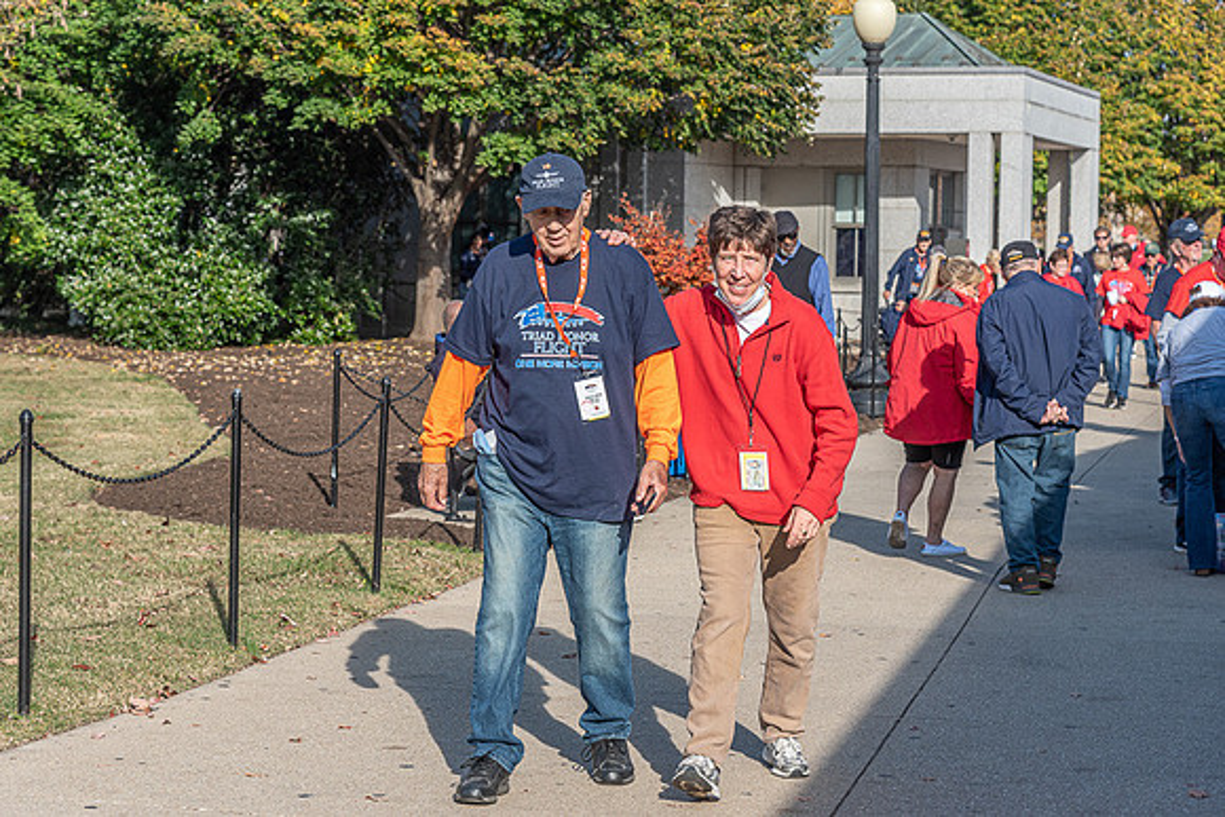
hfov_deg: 24.8
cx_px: 612
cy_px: 408
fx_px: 2791
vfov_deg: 16.7
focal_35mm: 82
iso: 500
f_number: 8
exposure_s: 1/1000
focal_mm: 82
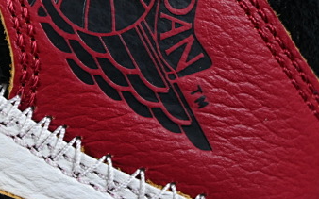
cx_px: -9
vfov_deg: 7.2
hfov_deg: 11.4
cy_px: -35
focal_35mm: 181
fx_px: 1573
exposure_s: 1/125
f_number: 6.3
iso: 560
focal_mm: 50
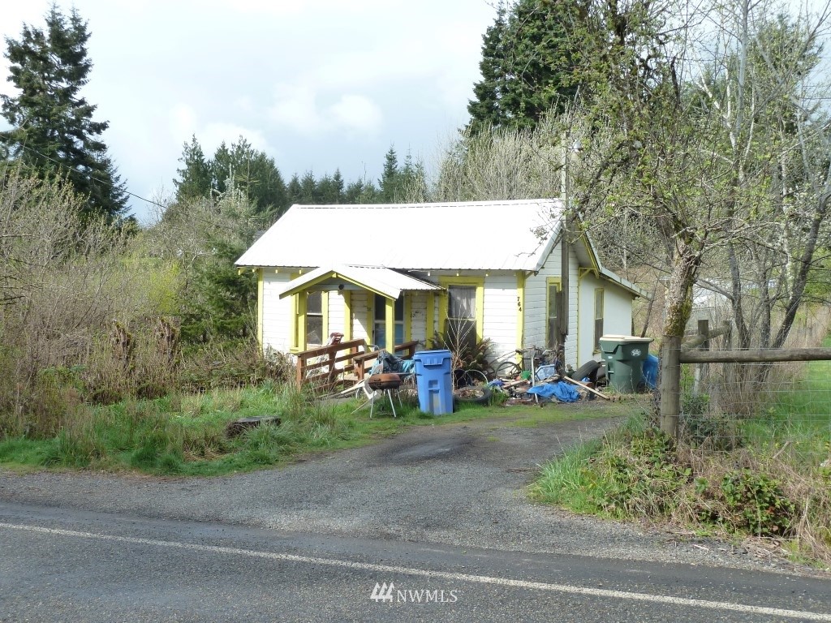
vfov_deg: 38.7
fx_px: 888
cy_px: 312
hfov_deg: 50.1
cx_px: 416
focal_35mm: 37
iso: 125
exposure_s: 1/320
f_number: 4
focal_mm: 6.1
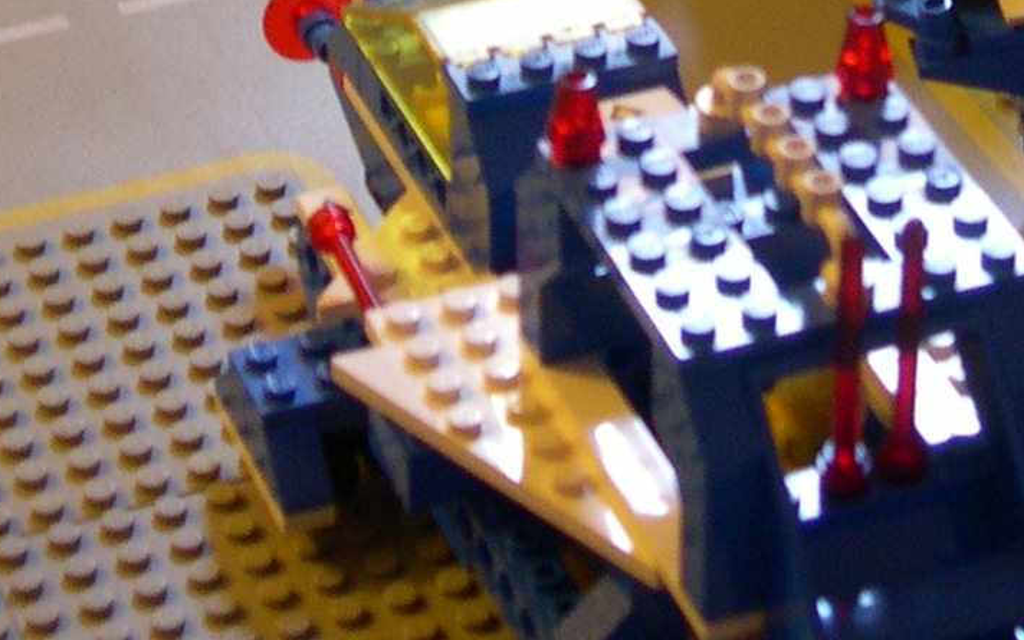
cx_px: 611
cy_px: -367
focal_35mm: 159
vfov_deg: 8.1
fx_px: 4437
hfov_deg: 13.2
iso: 307
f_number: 3.1
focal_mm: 10.1
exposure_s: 1/4.5
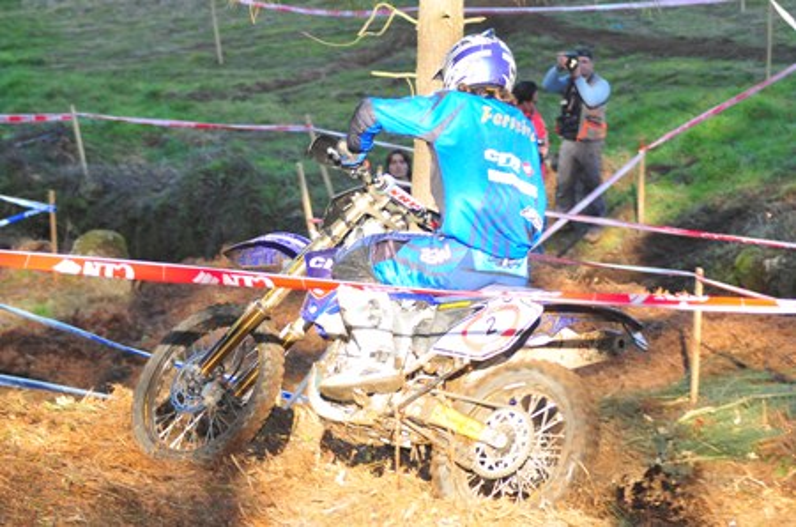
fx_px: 3310
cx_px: 398
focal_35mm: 150
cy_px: 264
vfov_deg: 9.1
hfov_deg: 13.7
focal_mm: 100
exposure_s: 1/250
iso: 200
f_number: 4
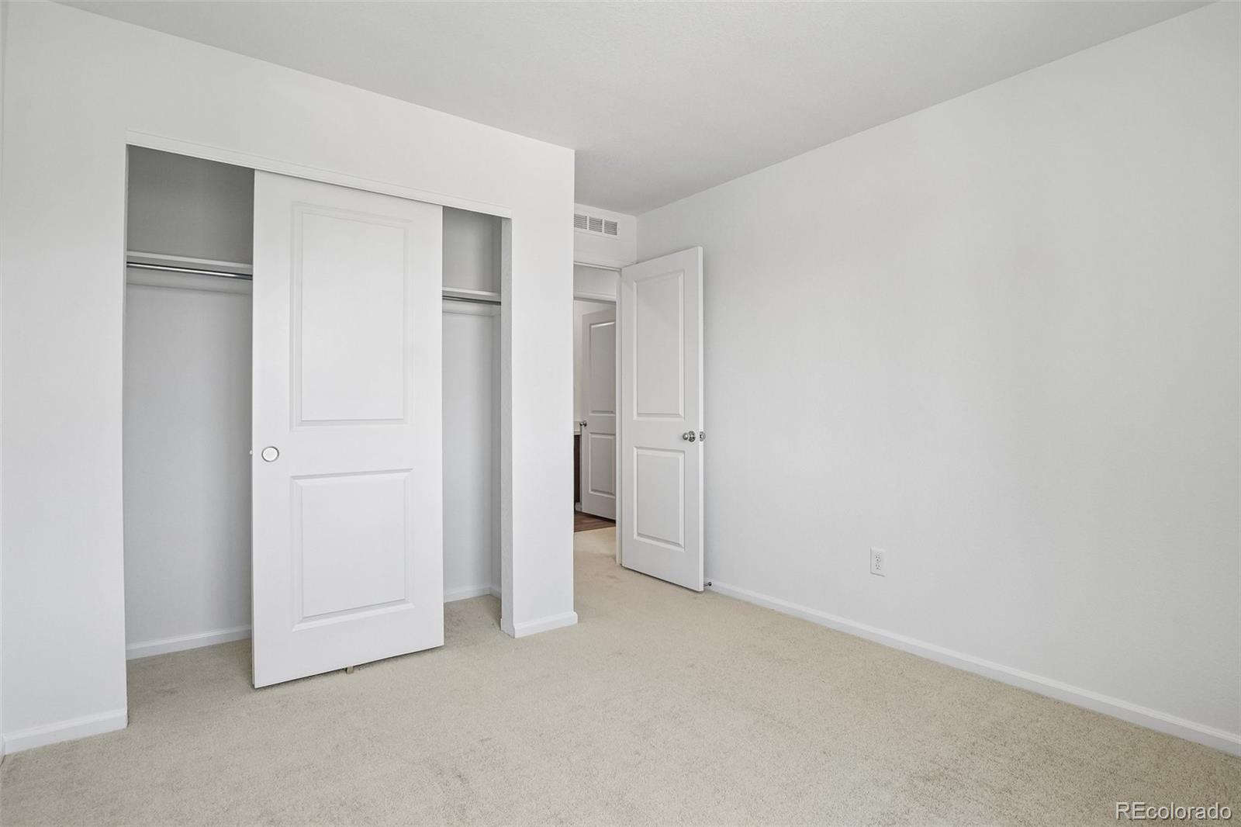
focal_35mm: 16
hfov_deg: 95.0
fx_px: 569
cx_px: 620
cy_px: 414
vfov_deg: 72.0
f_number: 8
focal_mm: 11
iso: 125
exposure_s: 1/30
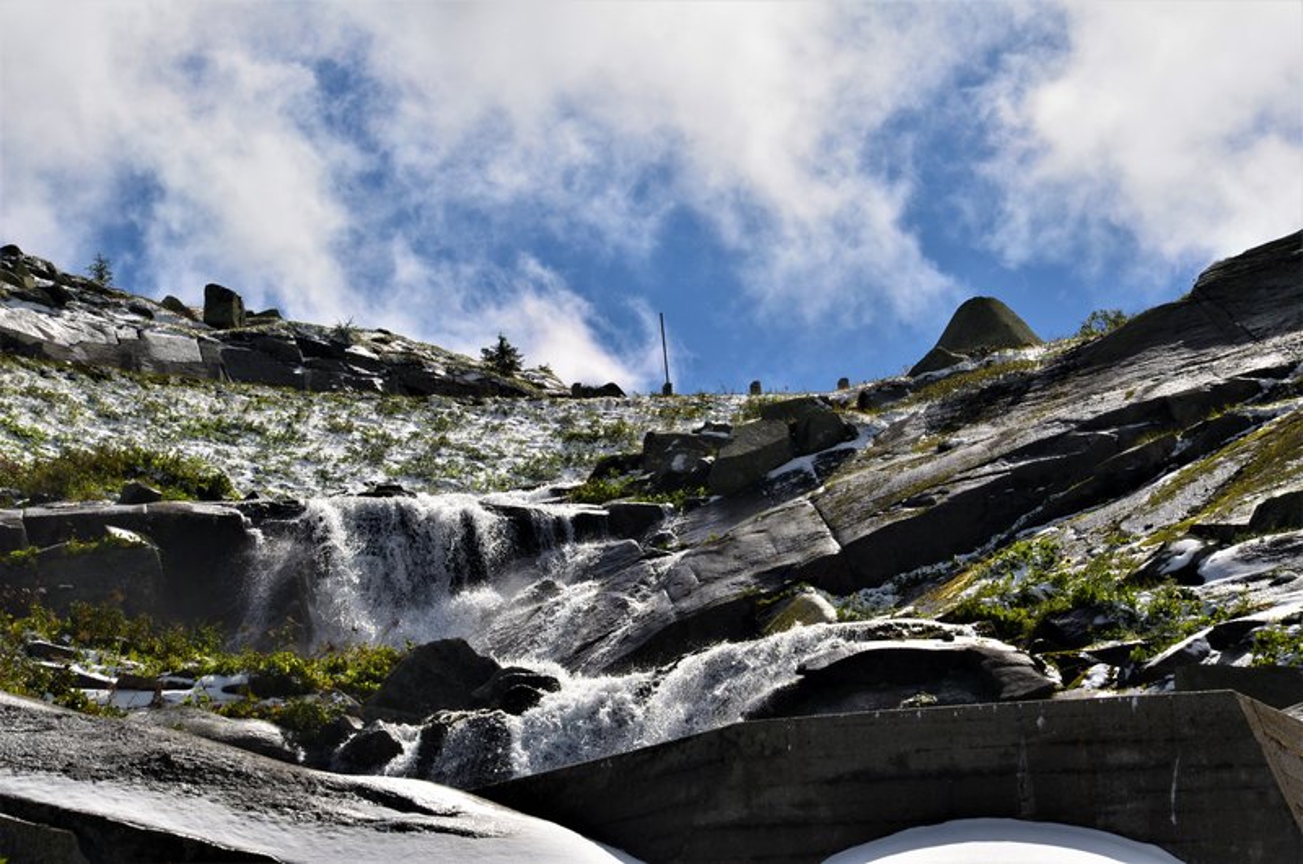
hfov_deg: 15.2
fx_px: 4876
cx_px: 652
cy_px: 432
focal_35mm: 135
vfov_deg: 10.1
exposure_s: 1/500
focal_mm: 90
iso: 320
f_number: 11
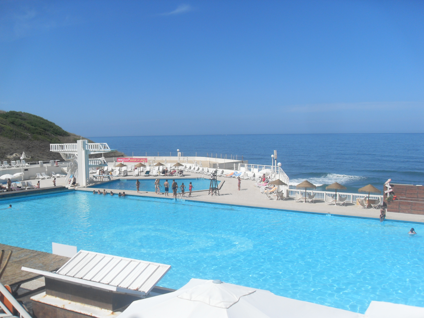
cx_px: 212
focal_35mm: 35
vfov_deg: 40.7
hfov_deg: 52.6
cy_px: 159
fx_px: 429
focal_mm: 6.3
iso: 80
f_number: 7
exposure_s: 1/350
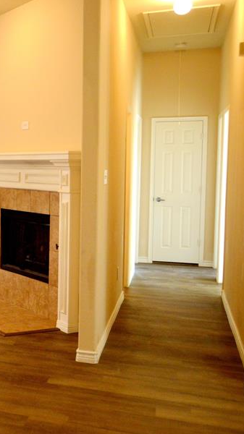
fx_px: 586
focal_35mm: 51
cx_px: -122
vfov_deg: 40.7
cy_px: 210
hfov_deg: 20.2
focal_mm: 19
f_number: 3.5
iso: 900
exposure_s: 1/60
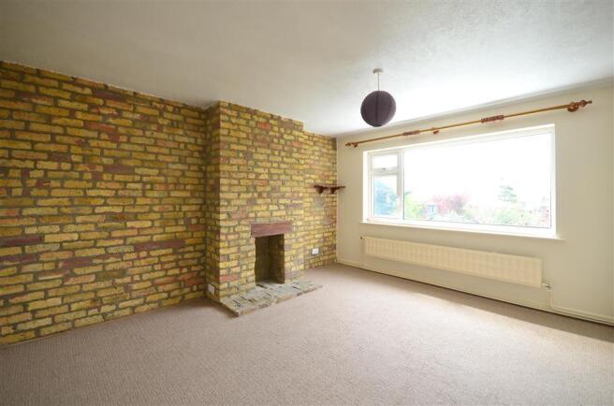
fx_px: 255
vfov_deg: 77.0
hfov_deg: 100.5
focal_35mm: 15
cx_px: 307
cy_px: 203
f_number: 7.1
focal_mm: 10
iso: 200
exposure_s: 1/30
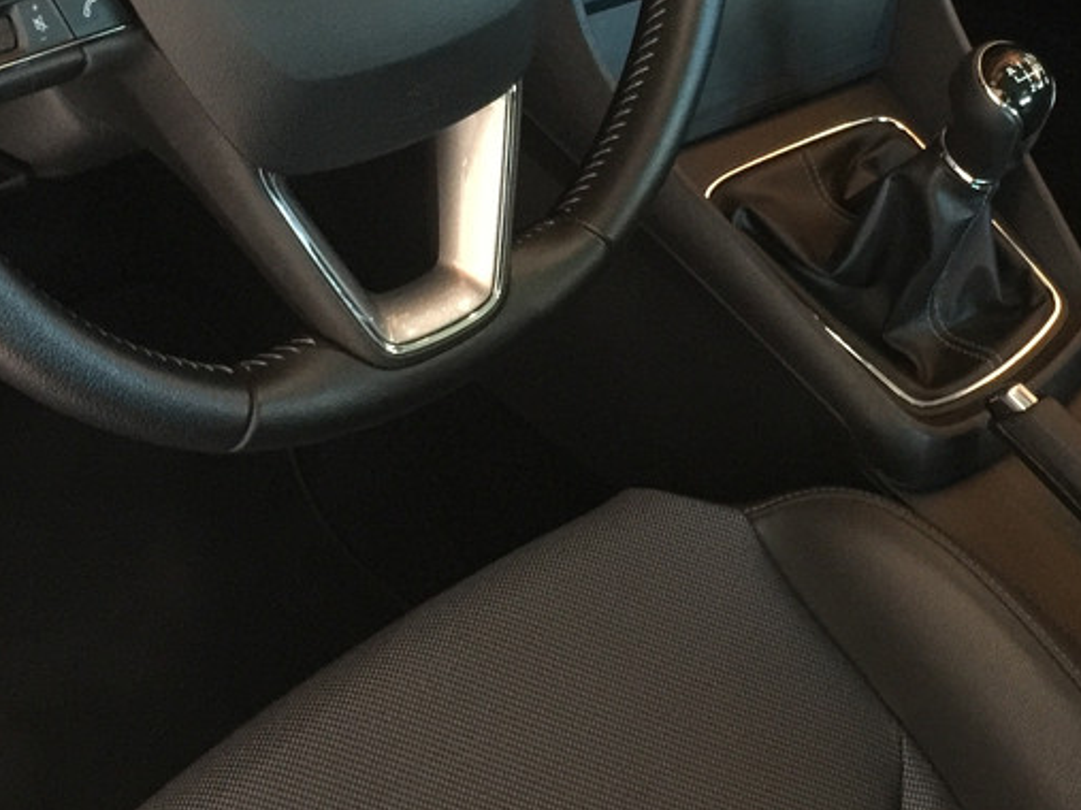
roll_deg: -9.4
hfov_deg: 31.5
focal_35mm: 61
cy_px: 98
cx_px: 707
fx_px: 1904
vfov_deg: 23.5
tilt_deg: -37.8
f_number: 2.2
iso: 250
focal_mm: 4.15
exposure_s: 1/8
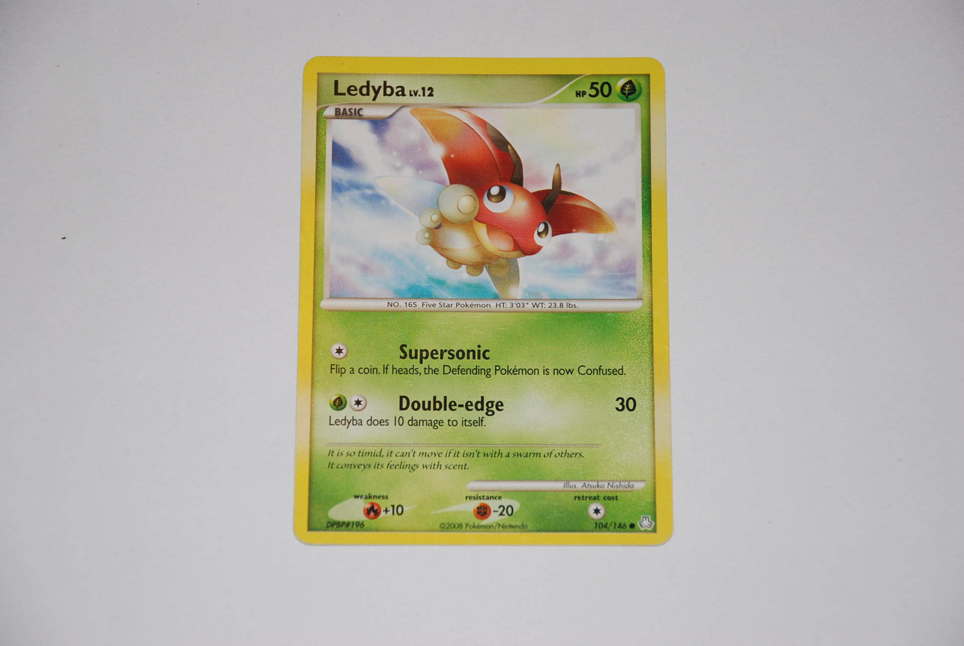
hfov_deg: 16.1
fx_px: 3418
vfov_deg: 10.8
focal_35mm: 128
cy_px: 323
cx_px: 482
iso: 200
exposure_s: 1/60
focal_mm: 85
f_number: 5.6
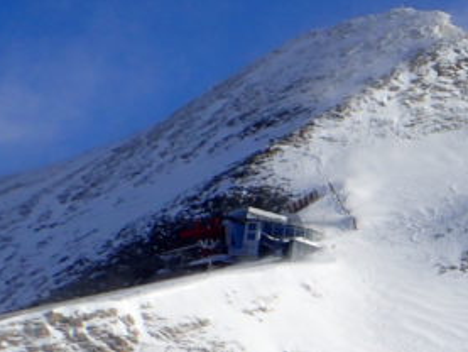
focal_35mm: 111
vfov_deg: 13.2
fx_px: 1501
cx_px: 823
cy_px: 310
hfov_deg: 15.4
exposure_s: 1/320
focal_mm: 5.5
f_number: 9
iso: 100
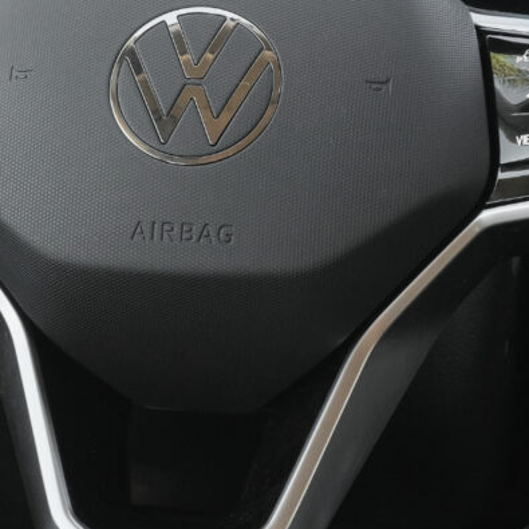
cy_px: 102
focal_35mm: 150
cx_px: 171
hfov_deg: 11.6
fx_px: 2593
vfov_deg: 11.6
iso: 2000
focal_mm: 45
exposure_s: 1/125
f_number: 8
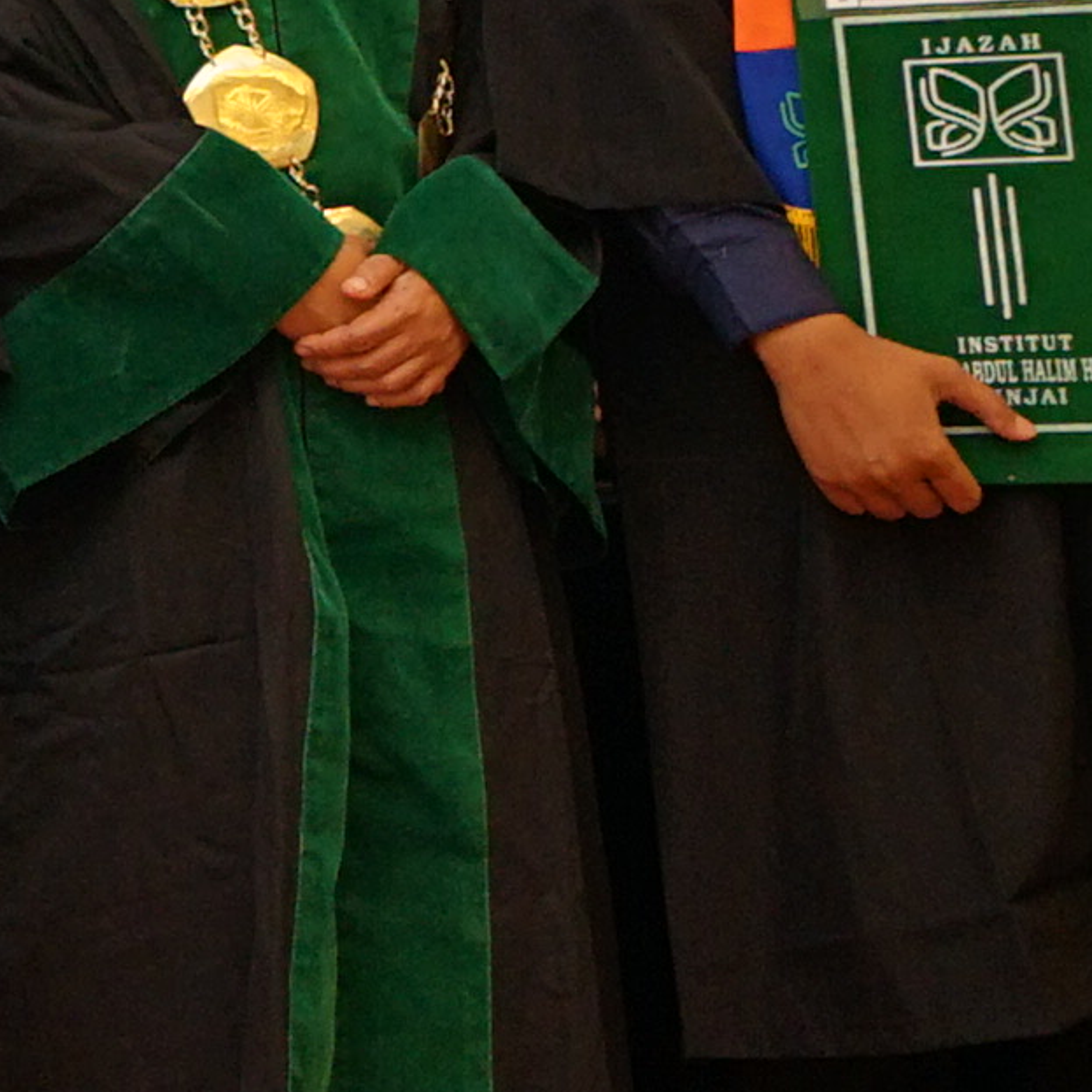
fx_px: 4675
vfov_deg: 12.8
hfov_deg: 10.4
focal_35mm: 131
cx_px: -1949
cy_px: -410
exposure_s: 1/160
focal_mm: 16
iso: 400
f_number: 2.8
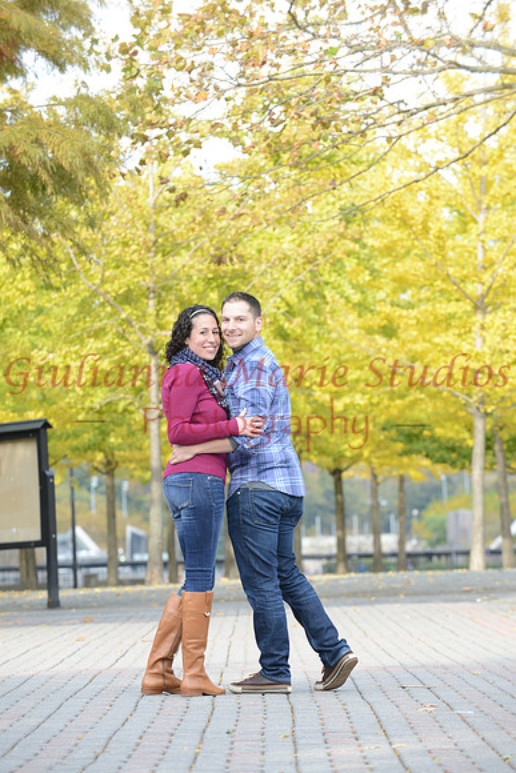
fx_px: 3330
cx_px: 258
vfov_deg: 13.2
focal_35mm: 155
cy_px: 386
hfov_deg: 8.9
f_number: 8
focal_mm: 155
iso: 500
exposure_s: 1/250
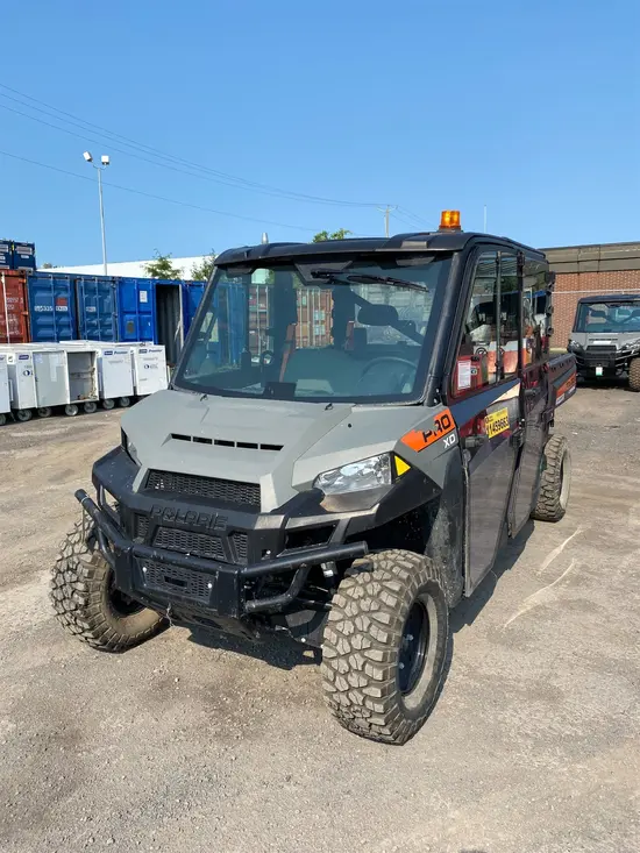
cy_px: 426
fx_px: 641
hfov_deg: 53.1
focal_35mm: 26
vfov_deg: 67.3
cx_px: 320
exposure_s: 1/2463
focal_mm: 4.25
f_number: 1.8
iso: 32
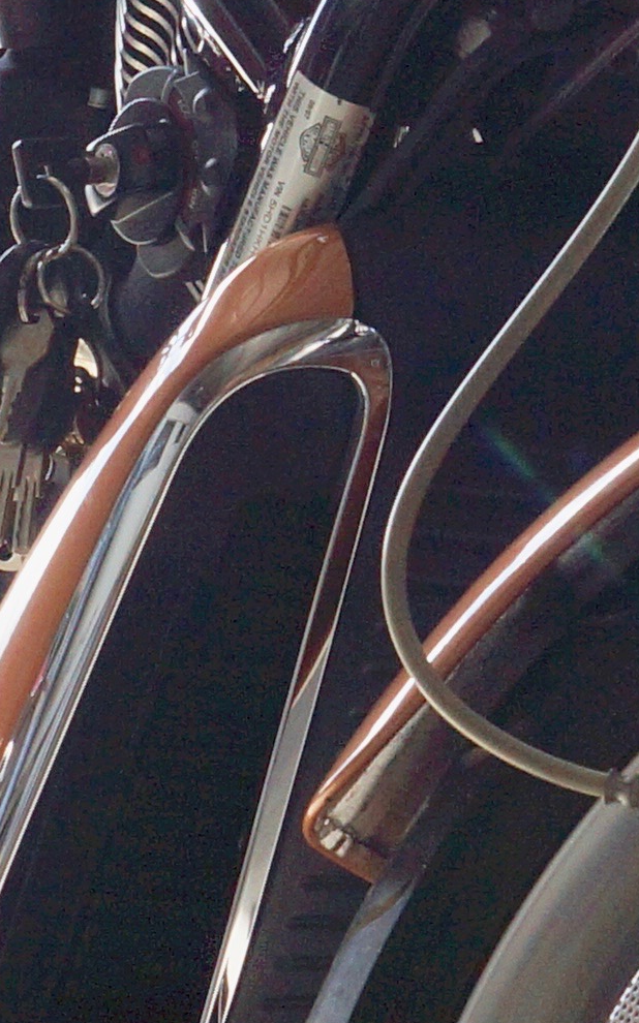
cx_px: 140
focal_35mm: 241
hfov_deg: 5.4
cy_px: 402
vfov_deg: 8.7
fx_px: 6721
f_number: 7.1
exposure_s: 1/200
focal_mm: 26
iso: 100
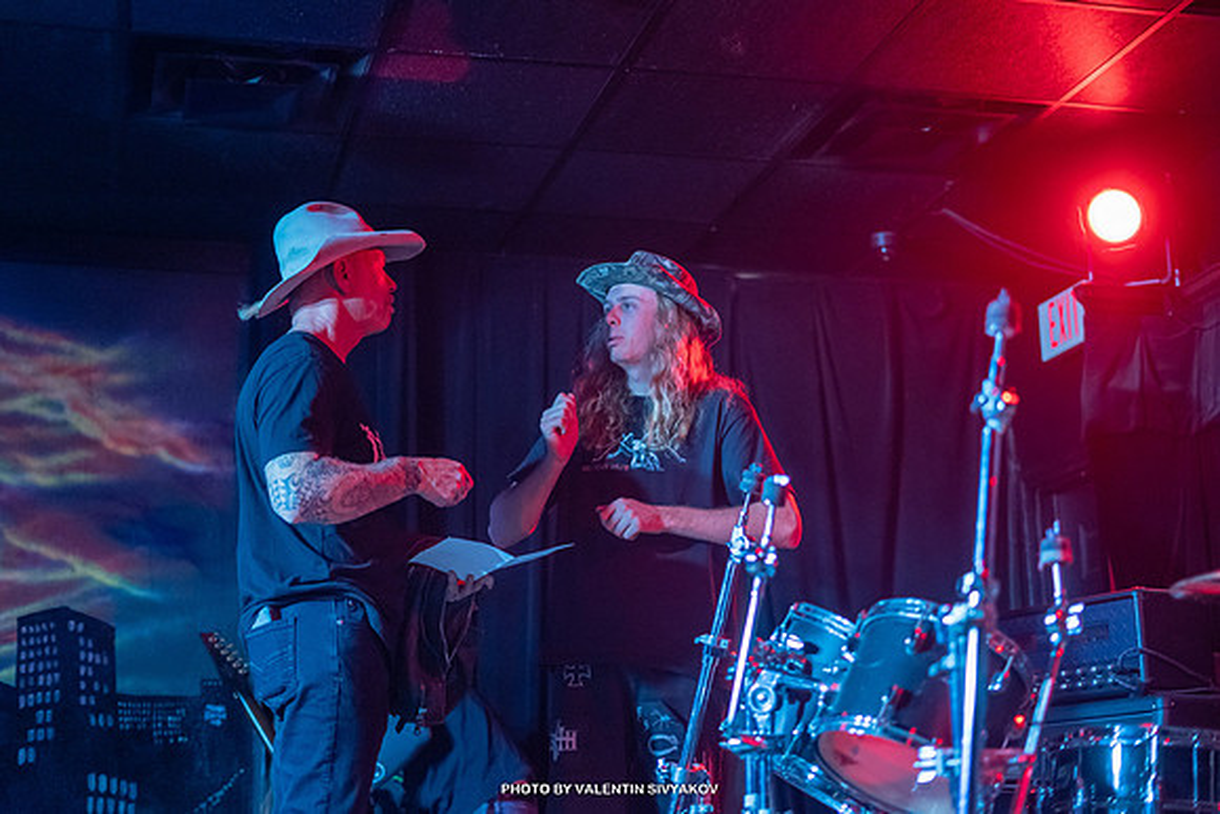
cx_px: 689
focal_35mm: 58
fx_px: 1959
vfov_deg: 23.5
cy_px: 382
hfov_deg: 34.5
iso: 1600
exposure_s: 1/400
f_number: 1.8
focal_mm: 50
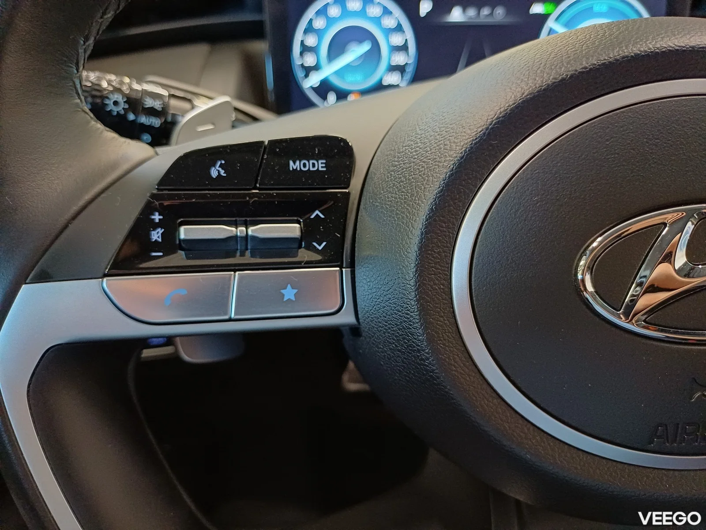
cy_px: 265
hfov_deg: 69.4
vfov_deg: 54.9
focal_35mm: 25
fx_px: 510
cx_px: 353
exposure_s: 1/25
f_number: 1.8
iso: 640
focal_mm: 4.65
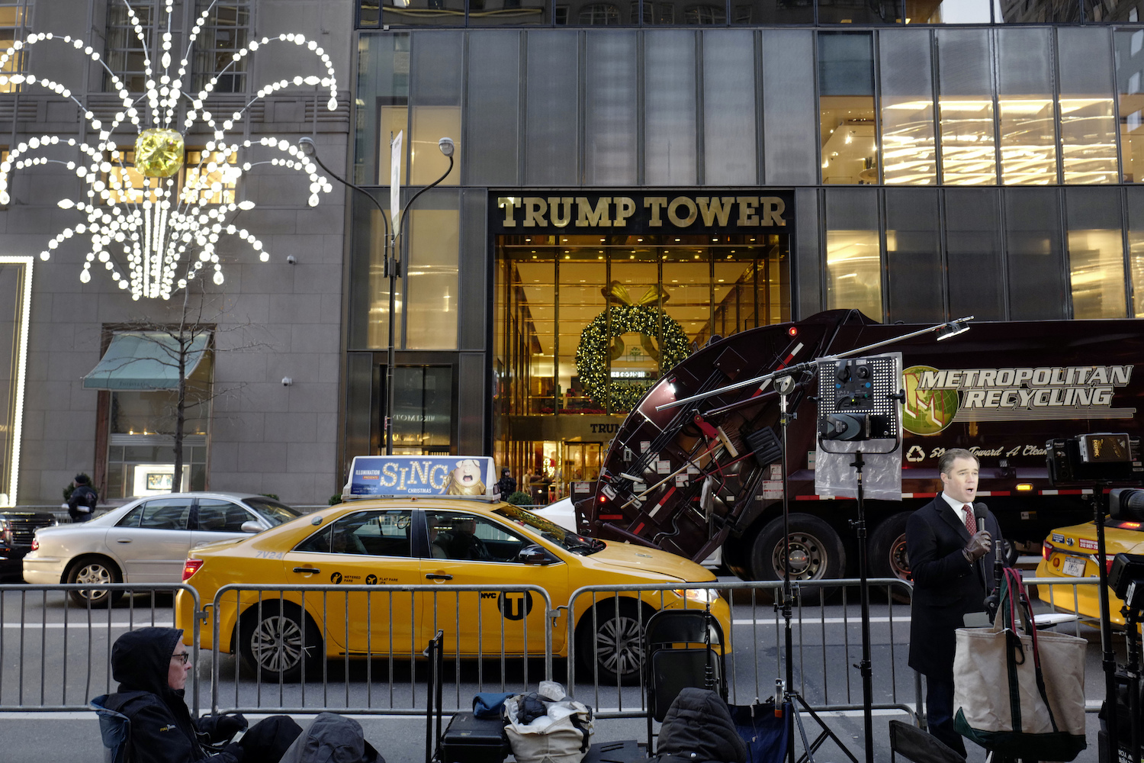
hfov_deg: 65.5
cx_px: 572
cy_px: 382
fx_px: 890
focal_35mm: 28
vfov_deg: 46.4
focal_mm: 28
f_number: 4
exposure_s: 1/50
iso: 1600
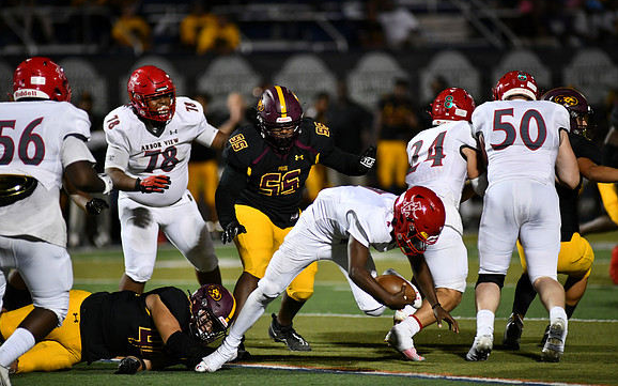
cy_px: 182
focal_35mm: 307
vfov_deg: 4.3
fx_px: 5170
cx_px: 309
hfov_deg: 6.8
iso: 2800
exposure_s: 1/1000
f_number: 2.8
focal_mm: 300
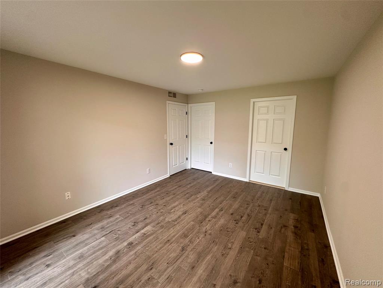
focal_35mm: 14
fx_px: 155
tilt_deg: -8.3
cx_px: 192
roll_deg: -0.8
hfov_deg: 102.1
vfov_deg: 85.7
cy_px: 144
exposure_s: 1/99
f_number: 2.2
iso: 200
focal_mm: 2.22
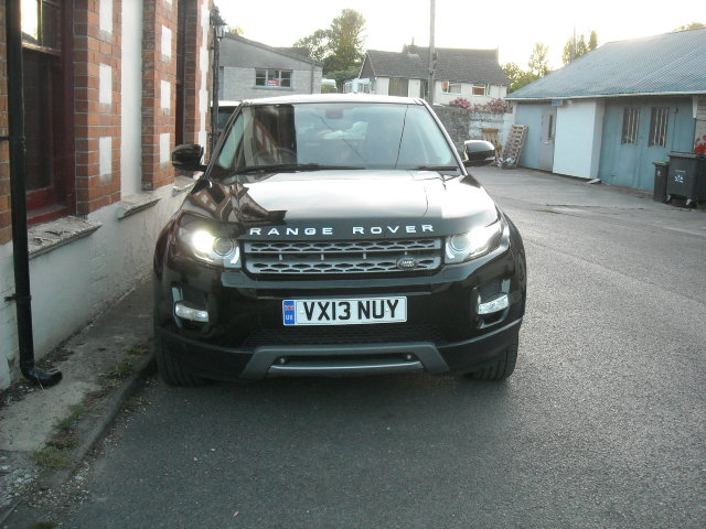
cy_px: 264
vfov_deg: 40.7
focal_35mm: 35
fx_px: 714
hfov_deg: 52.6
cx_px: 353
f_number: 2.8
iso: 308
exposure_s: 1/250
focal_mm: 5.7
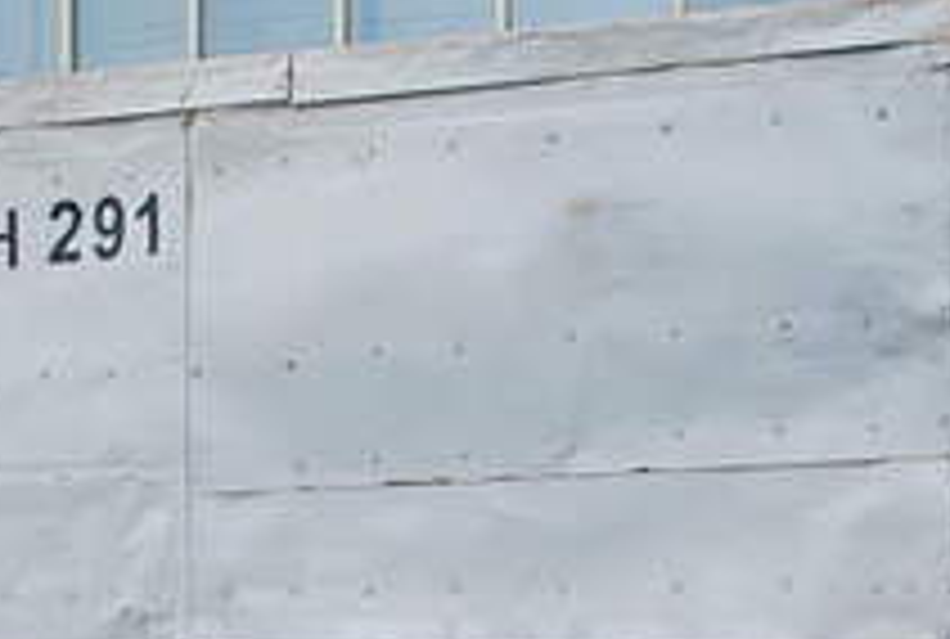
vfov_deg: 13.1
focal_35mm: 103
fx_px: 2726
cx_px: 801
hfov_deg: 19.5
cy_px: 688
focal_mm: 22
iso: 200
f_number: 4
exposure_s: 1/60
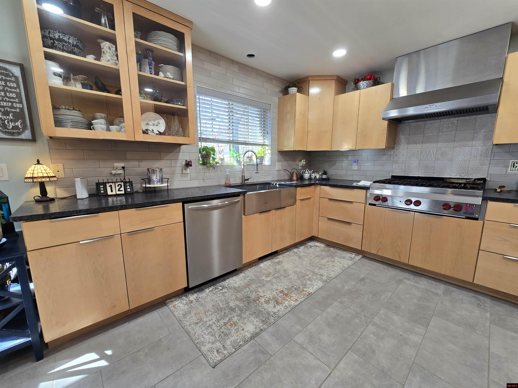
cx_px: 259
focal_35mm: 13
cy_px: 194
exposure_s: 1/60
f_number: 2.2
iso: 125
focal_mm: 2.2
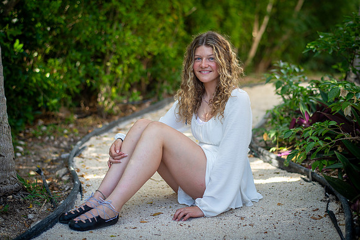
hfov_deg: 34.5
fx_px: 580
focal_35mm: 58
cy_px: 120
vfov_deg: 23.4
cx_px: 180
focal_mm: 58
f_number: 2.2
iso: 400
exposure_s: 1/500
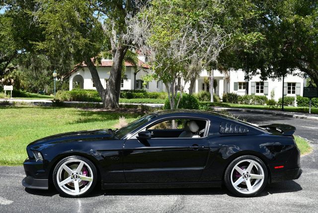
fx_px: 424
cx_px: 159
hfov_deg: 41.1
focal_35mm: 48
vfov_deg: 28.1
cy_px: 106
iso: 125
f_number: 8
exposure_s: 1/250
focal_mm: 24
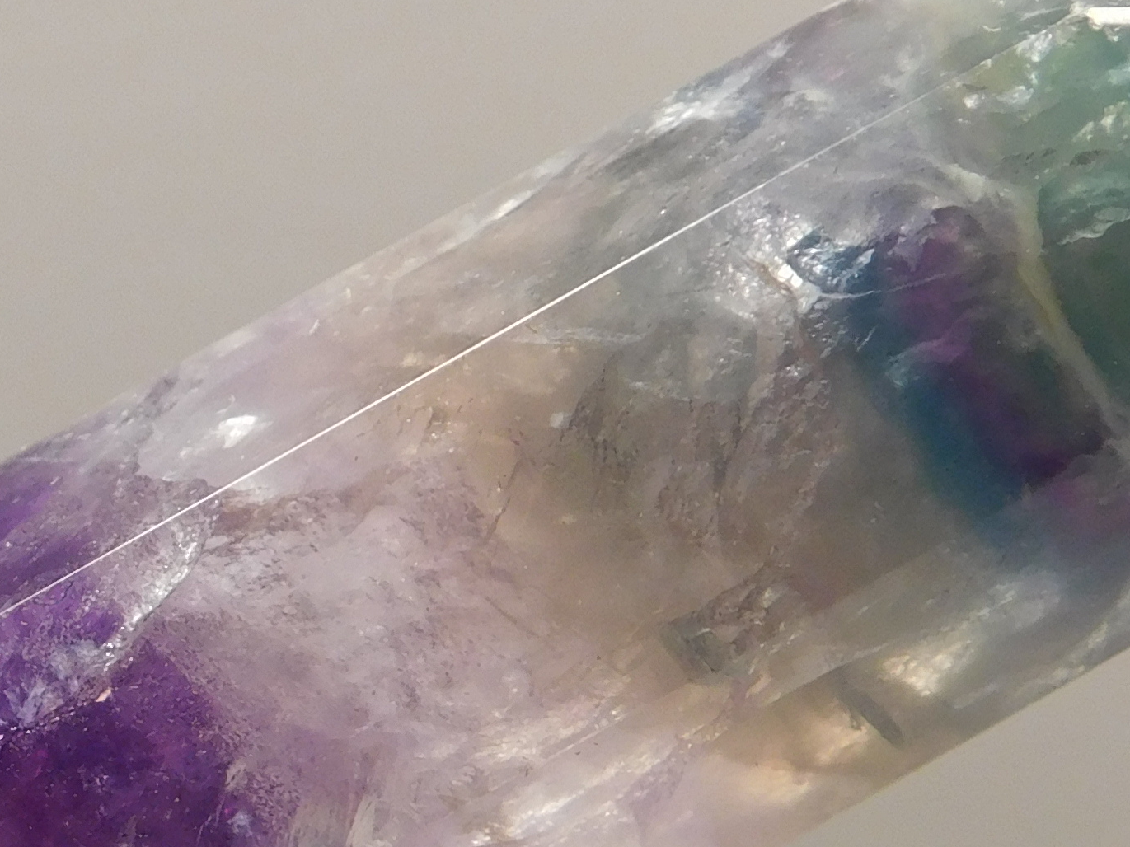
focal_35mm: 121
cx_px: 4
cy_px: 688
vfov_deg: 12.2
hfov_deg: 16.0
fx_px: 3950
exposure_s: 1/50
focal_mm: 6.3
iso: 125
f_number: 3.5
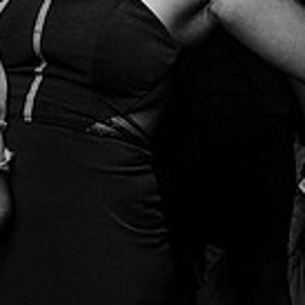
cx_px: 162
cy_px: 104
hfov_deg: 12.2
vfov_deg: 12.2
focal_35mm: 143
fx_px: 1425
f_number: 5.6
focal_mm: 35
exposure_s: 1/200
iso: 2000
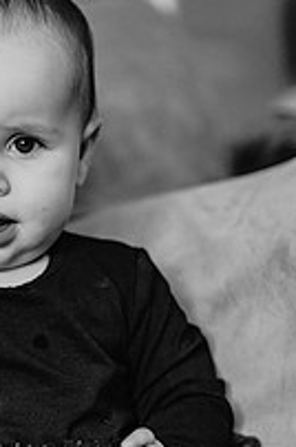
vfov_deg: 10.9
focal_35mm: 189
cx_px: 54
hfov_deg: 7.2
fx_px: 2339
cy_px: 356
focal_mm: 85
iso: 280
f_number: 1.8
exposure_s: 1/160
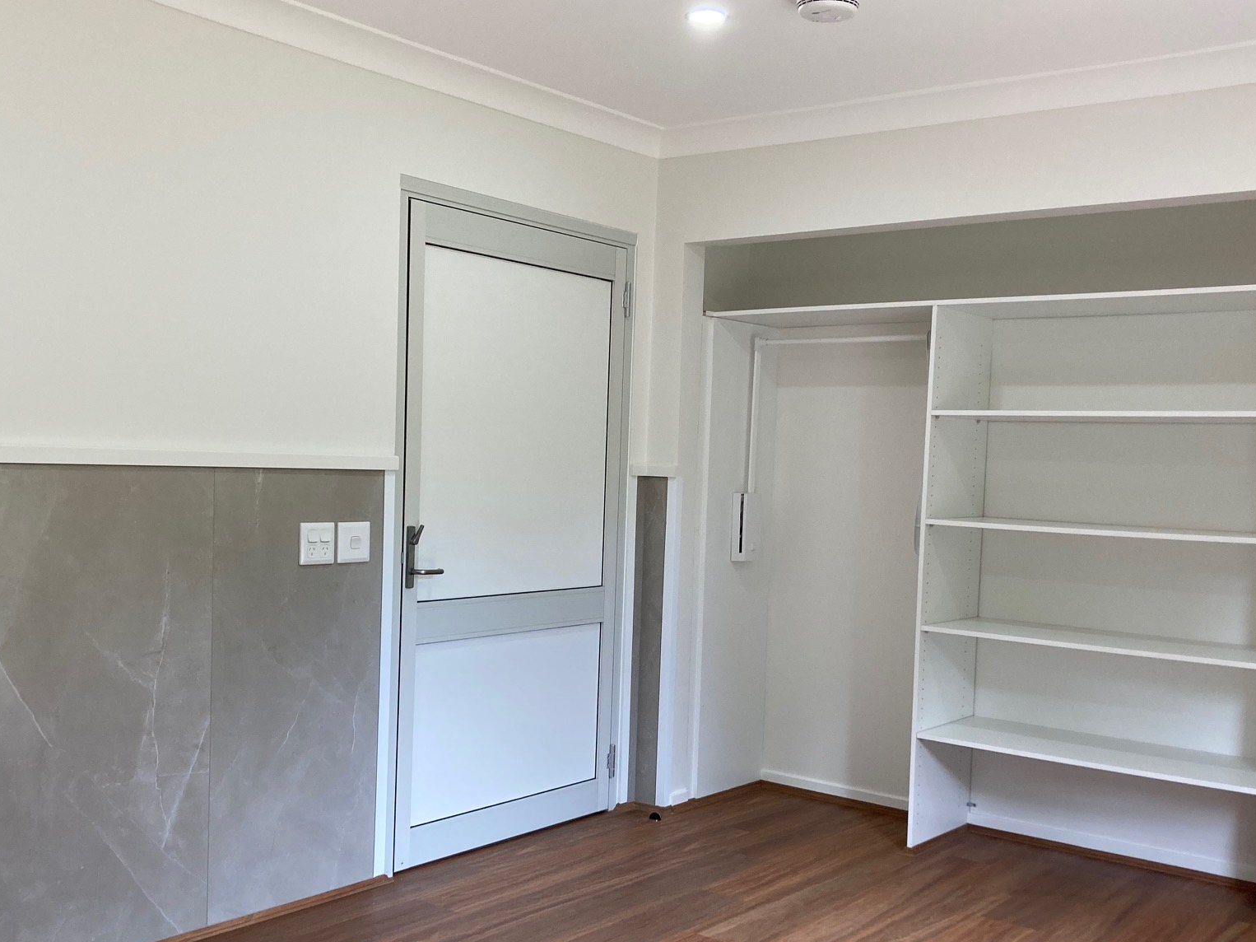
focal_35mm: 37
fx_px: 1342
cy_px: 570
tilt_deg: -3.6
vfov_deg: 38.5
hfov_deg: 50.1
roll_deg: -2.7
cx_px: 629
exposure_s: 1/120
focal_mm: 3.99
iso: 64
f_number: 1.8
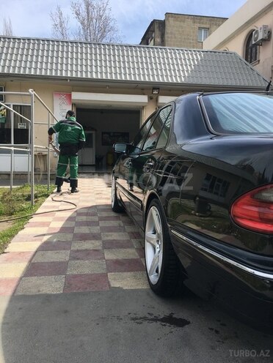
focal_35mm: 29
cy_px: 182
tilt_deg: -5.0
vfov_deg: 61.7
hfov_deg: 48.2
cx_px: 136
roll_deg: -1.9
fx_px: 305
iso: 25
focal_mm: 4.15
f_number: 2.2
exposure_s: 1/1131
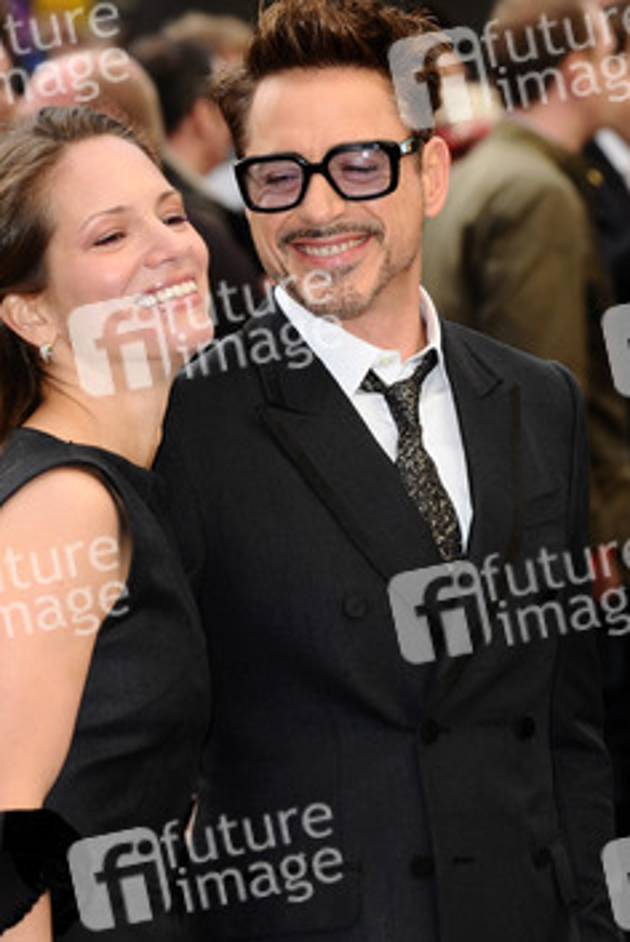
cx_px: 284
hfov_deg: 6.7
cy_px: 467
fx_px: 5344
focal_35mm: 204
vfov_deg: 10.1
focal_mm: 120
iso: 320
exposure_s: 1/250
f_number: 5
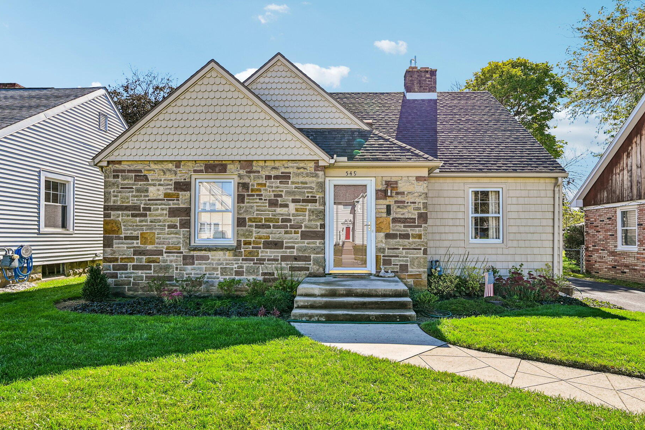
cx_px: 336
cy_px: 218
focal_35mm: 20
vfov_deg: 63.1
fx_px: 350
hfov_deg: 85.2
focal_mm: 17.5
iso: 400
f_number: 4.8
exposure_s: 1/750
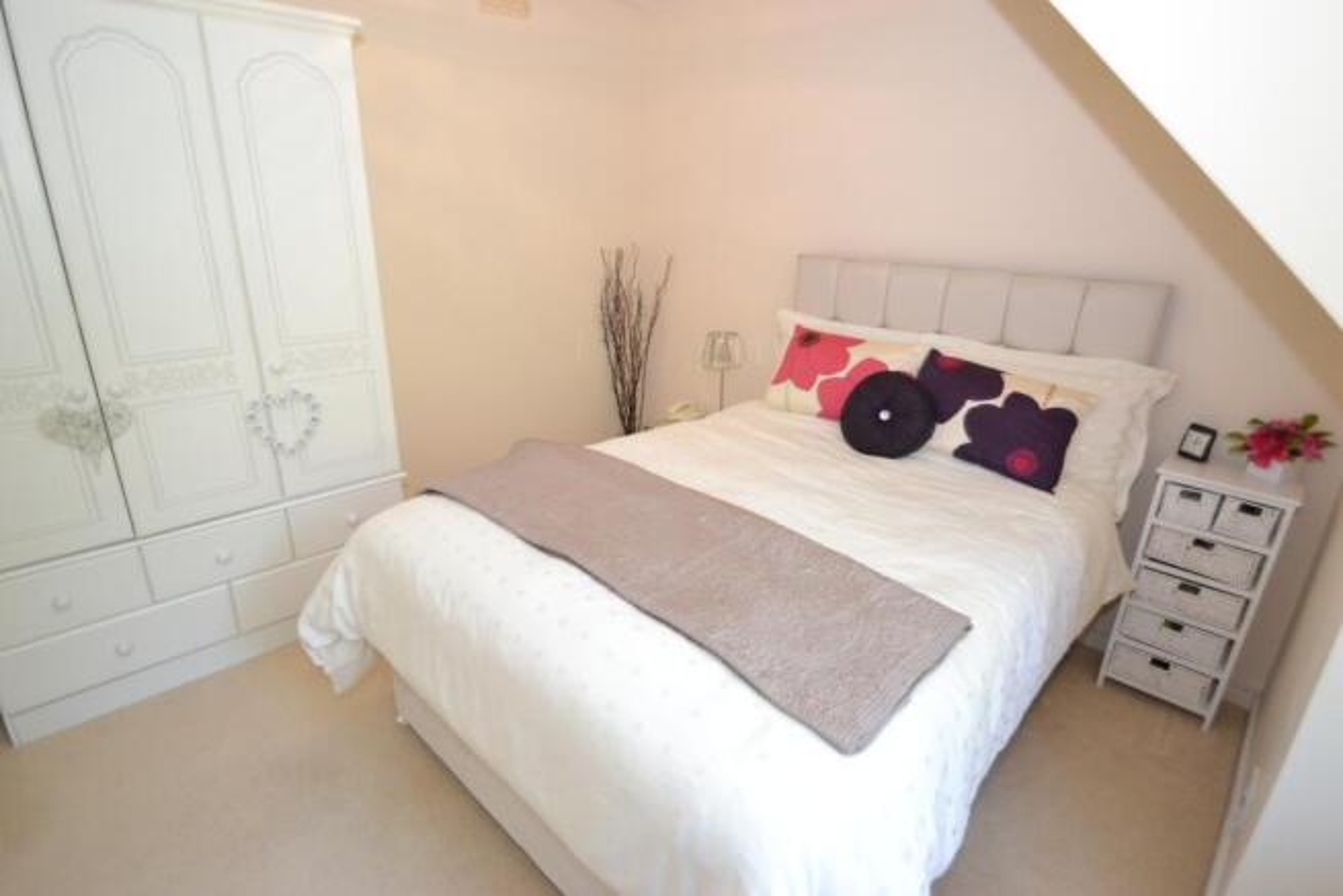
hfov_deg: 95.0
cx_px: 672
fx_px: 616
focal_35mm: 16
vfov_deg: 72.1
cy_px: 448
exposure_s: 1/60
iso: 400
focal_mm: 11
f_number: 3.8
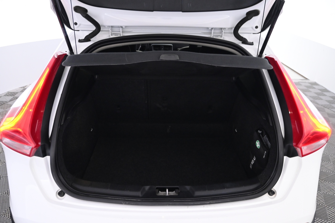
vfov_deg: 45.7
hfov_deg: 64.6
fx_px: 265
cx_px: 168
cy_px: 112
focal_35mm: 28
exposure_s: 1/20
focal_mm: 19
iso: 1600
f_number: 3.8
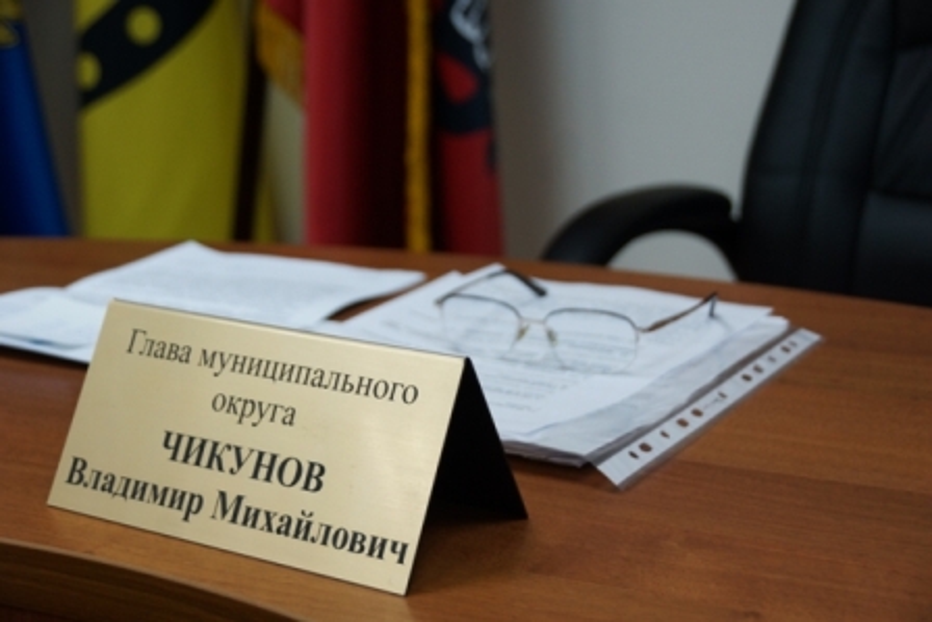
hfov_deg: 33.4
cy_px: 311
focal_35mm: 60
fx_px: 1554
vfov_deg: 22.6
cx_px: 466
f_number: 4.5
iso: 400
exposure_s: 1/80
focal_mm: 40
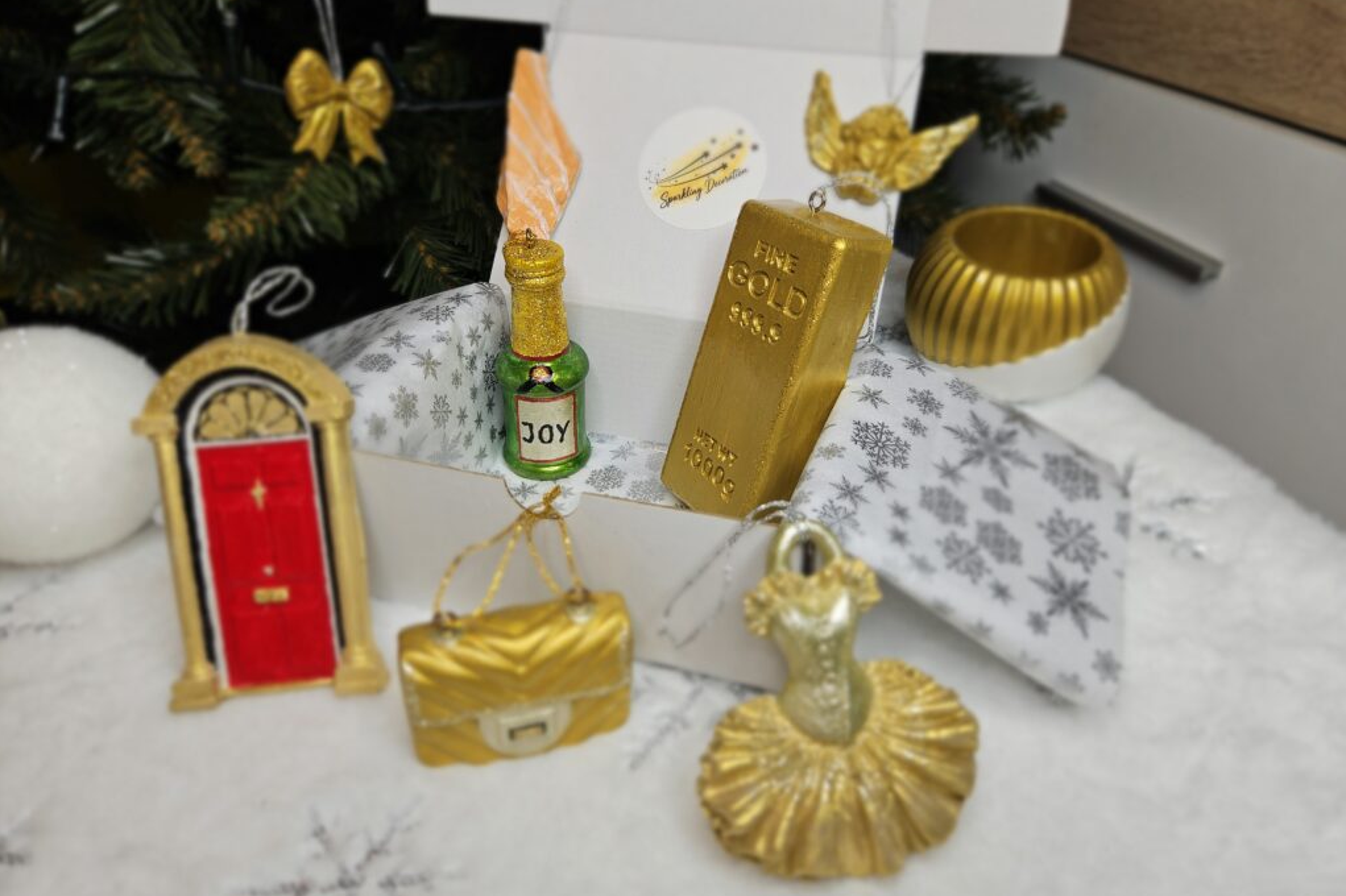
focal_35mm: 24
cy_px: 408
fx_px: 897
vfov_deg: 53.0
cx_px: 672
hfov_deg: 73.8
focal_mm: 5.4
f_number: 1.8
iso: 25
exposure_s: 1/62.5
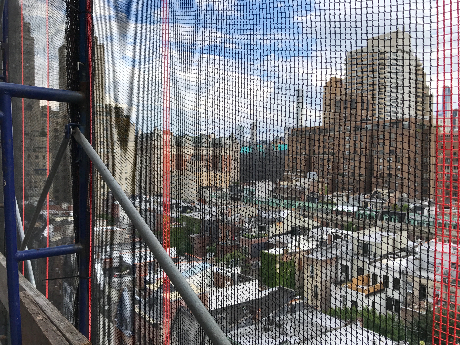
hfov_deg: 63.4
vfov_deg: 49.7
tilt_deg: +0.3
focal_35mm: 28
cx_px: 230
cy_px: 172
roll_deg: -1.0
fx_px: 372
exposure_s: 1/1773
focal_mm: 3.99
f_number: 1.8
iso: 20
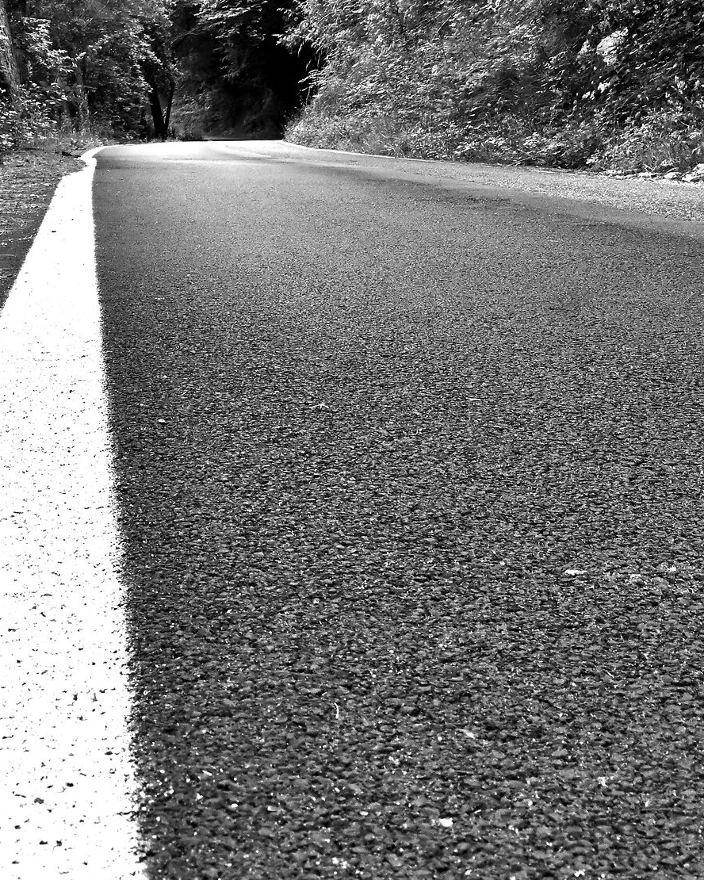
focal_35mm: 70
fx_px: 1824
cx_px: 345
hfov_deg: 21.9
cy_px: 91
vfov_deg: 26.3
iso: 1000
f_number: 11
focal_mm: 23
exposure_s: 1/60
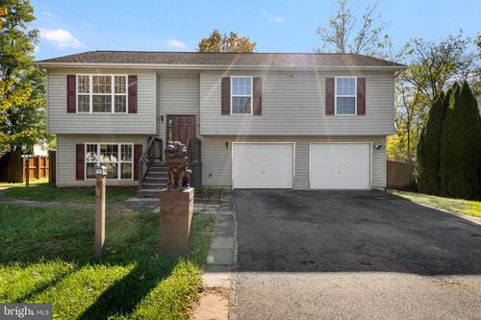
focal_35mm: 19
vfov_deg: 64.5
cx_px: 240
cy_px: 160
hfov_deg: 86.9
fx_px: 254
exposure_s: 1/320
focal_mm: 19
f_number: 8
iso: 640
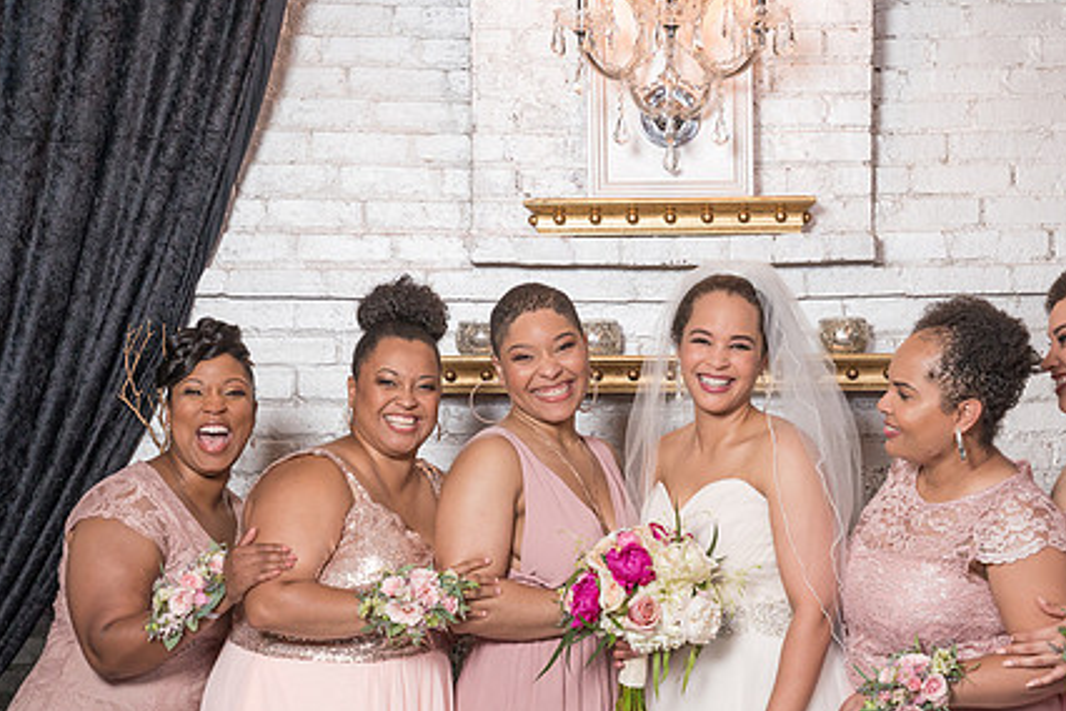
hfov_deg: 21.6
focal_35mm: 94
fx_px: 2783
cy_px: 467
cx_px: 666
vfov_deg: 14.5
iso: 1250
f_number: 5.6
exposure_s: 1/200
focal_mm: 69
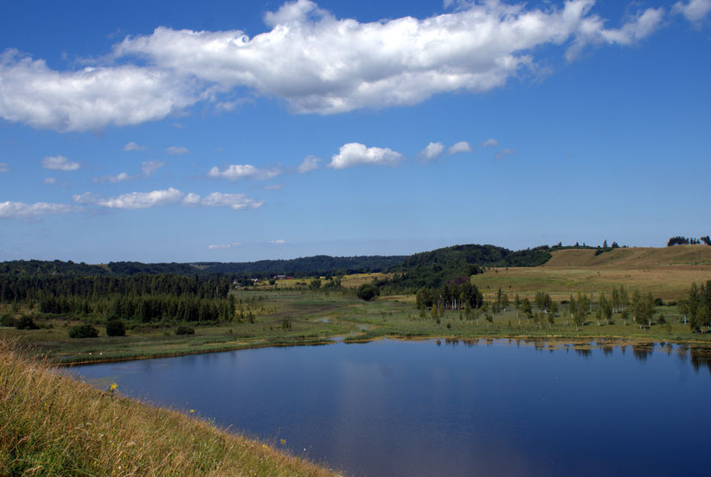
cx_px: 339
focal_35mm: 46
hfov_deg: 42.6
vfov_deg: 29.4
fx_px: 910
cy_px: 225
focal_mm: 28
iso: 258
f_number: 11
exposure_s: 1/200
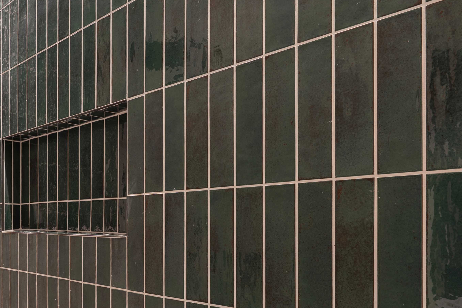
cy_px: 257
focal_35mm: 31
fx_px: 398
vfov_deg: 40.2
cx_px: 139
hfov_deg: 58.3
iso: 100
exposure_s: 2
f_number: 8
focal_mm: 12
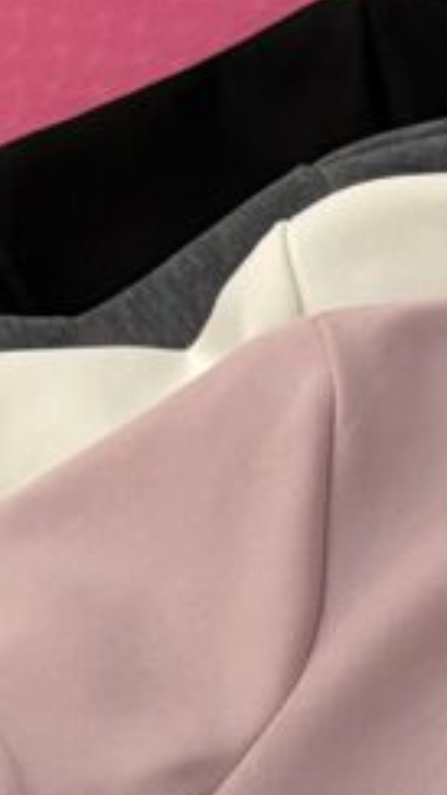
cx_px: 744
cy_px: 1815
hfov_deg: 7.6
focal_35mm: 155
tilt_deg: -73.9
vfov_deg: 11.7
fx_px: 3271
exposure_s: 1/100
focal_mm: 5.96
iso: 64
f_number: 1.6
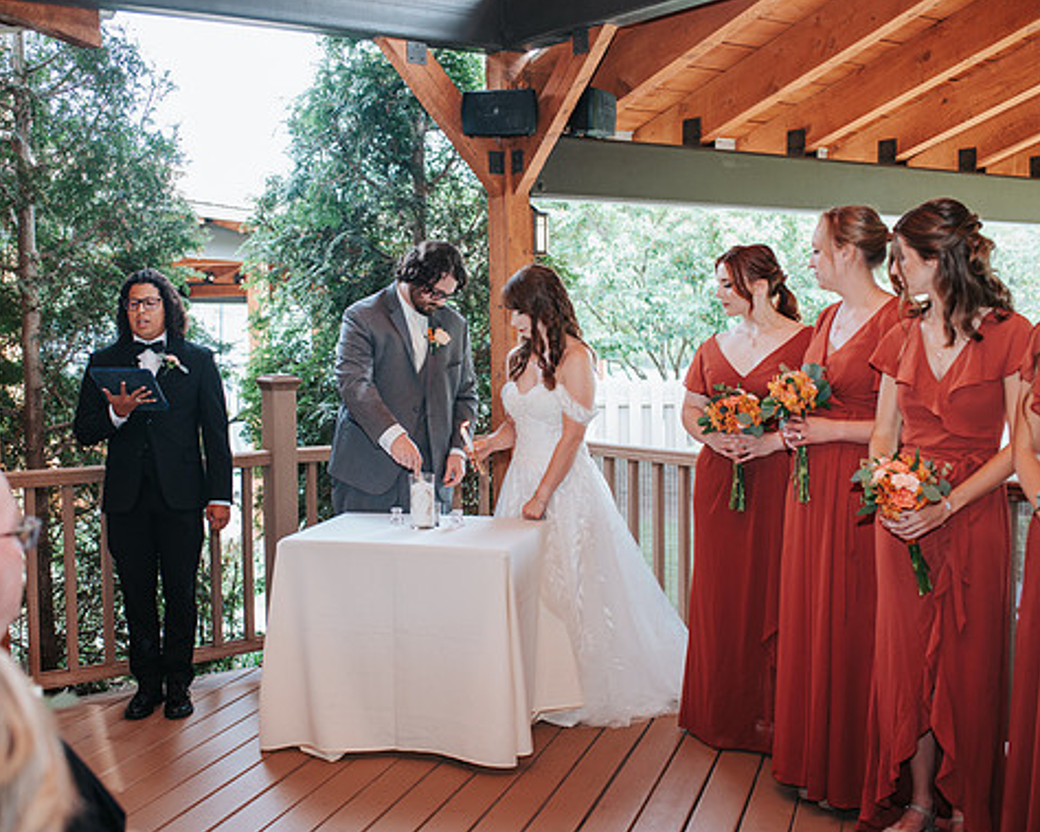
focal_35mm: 43
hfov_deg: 42.8
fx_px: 1323
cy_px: 412
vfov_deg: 34.9
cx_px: 448
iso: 280
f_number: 3.2
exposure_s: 1/125
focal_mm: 35
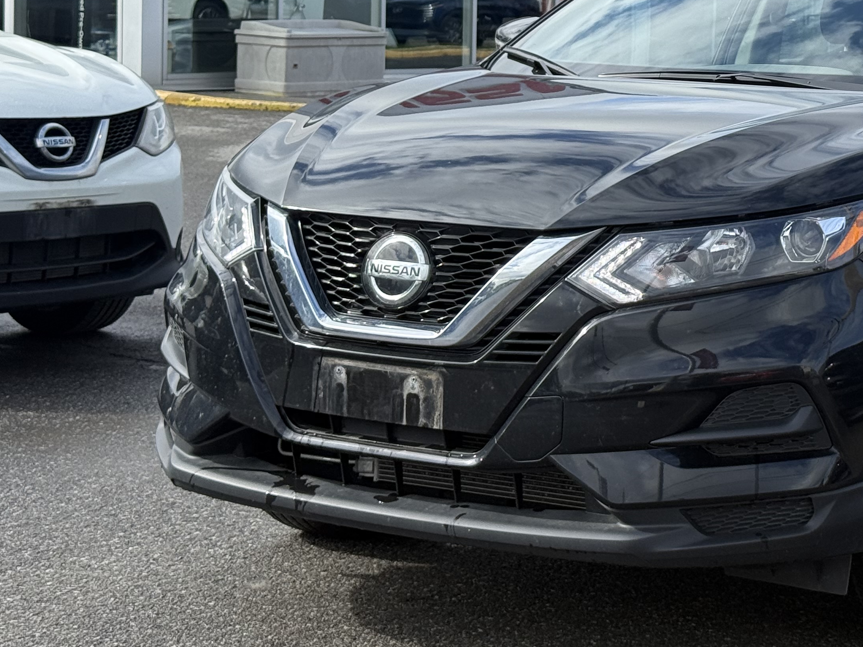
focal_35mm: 89
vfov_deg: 16.4
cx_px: 772
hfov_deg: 21.5
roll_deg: +0.0
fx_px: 2219
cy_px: 81
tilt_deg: -1.6
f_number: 1.78
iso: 64
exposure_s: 1/2415
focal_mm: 6.76
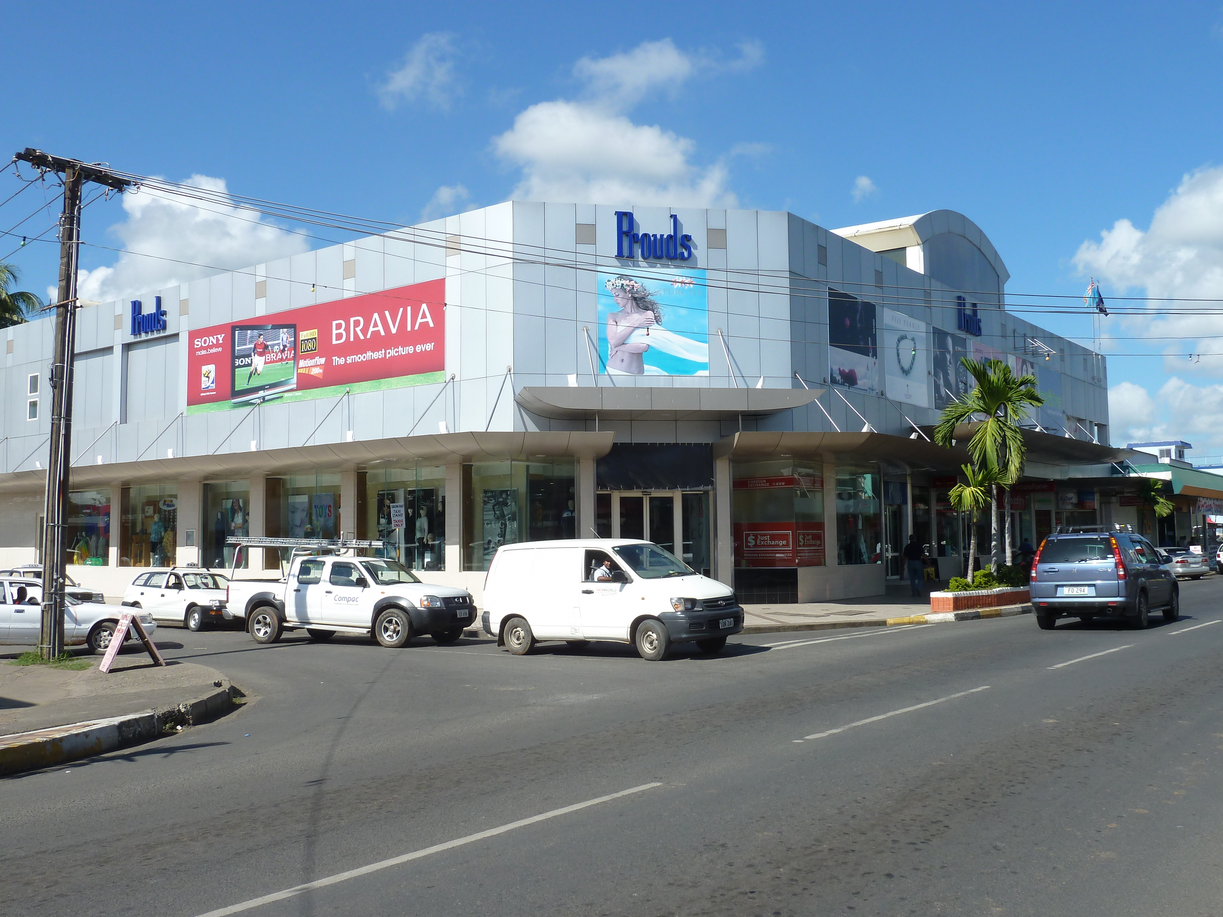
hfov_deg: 56.8
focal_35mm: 32
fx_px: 1131
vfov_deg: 44.2
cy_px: 458
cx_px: 612
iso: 80
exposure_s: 1/500
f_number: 4.5
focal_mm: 5.3
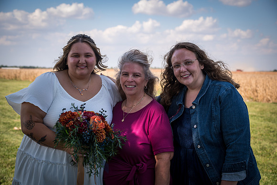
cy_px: 92
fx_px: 446
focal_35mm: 58
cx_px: 138
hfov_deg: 34.5
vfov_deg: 23.4
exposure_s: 1/400
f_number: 5
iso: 100
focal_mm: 58
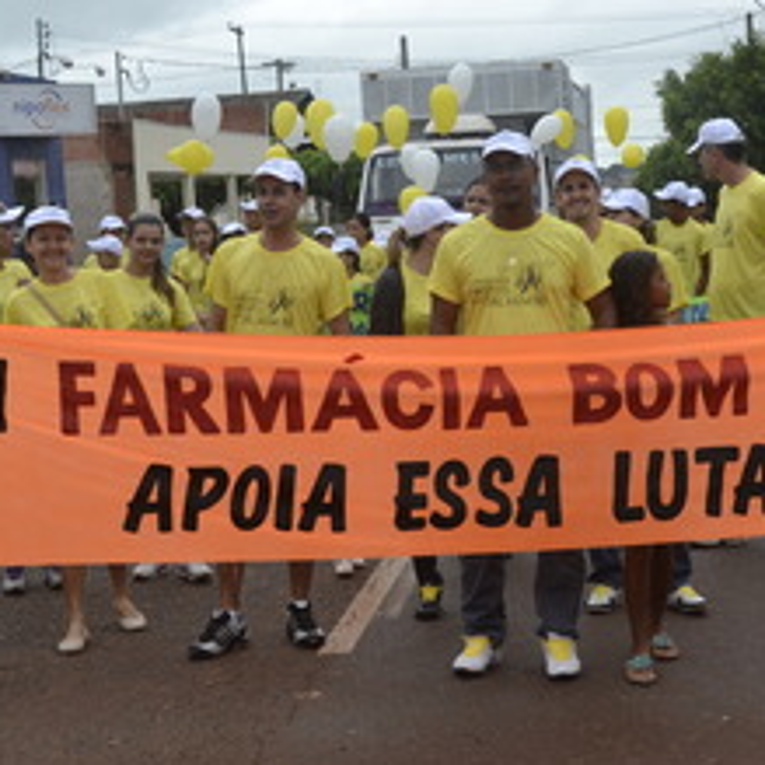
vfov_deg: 23.1
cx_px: 470
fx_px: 1875
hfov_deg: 23.0
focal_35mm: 75
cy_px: 353
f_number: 5.6
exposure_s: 1/125
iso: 100
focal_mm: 26
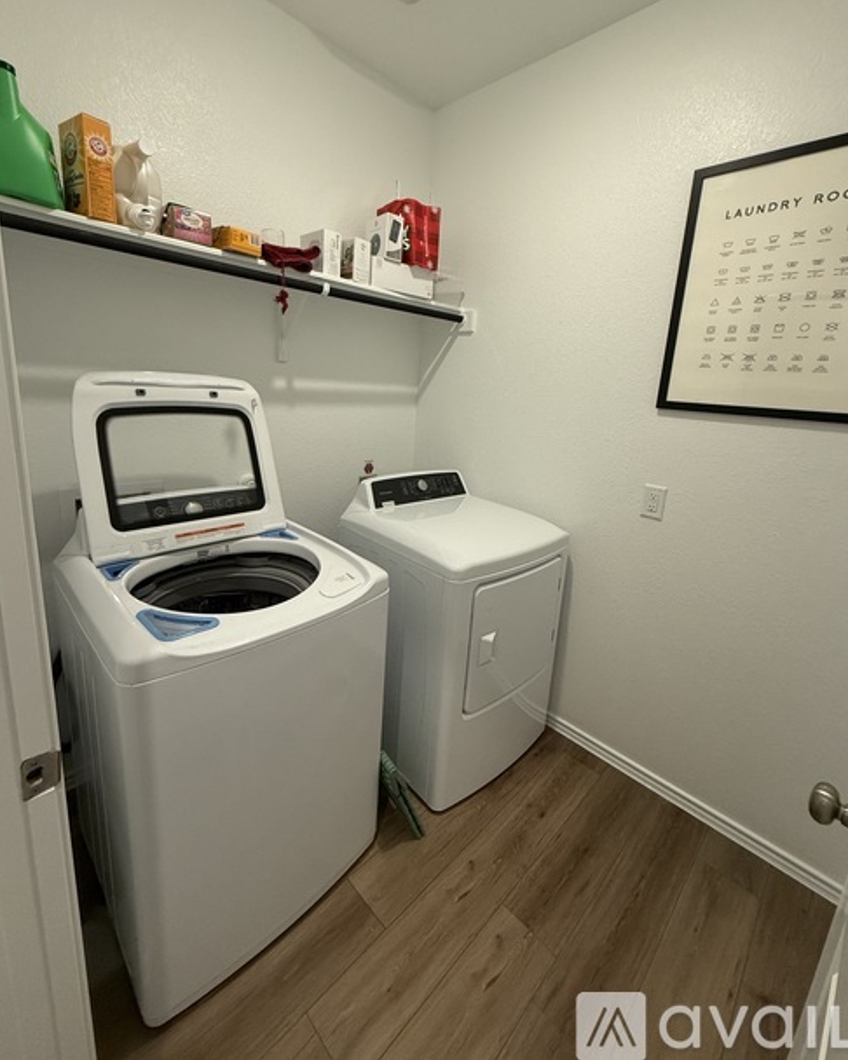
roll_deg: -4.0
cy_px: 480
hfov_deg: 84.0
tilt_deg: -11.0
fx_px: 471
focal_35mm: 15
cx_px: 422
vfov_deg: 96.5
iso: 250
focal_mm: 2.22
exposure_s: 1/120
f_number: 2.2
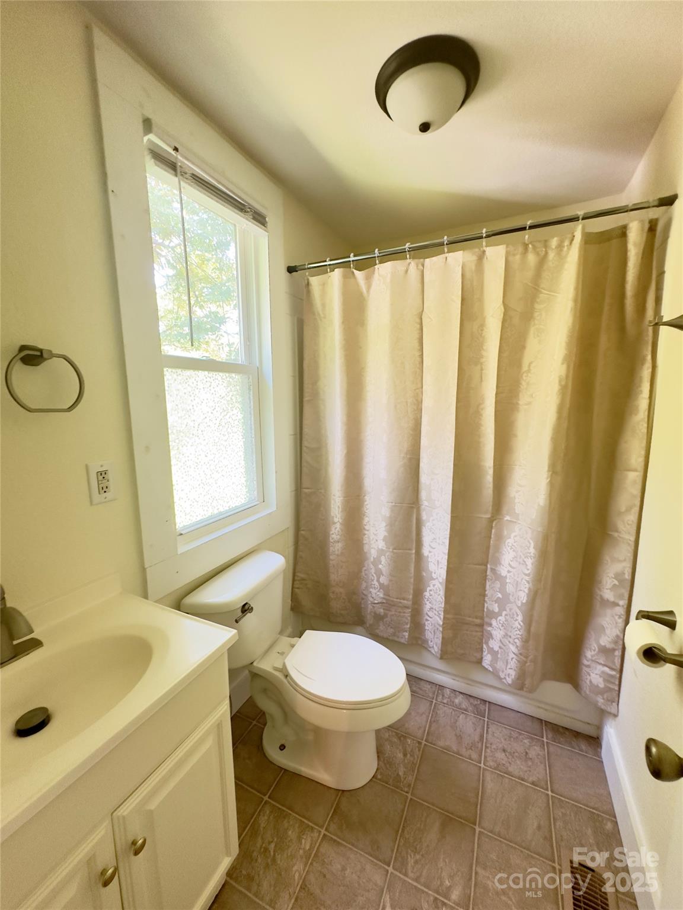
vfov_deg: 102.1
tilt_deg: -8.4
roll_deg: -0.6
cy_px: 455
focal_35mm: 14
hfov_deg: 85.7
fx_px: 368
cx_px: 342
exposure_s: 1/60
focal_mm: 2.22
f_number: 2.2
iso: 640
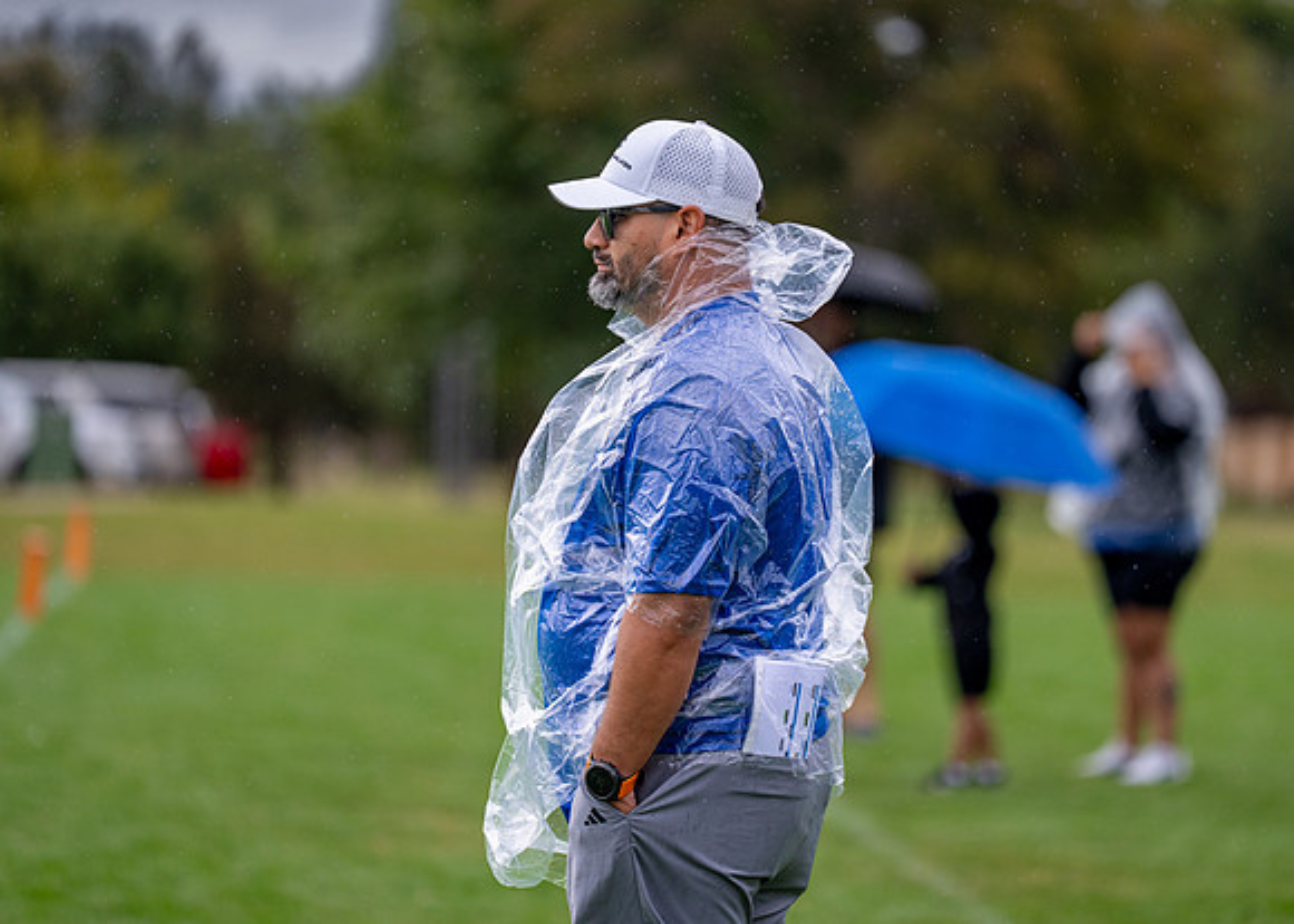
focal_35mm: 208
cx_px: 705
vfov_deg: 6.9
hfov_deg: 9.7
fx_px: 7653
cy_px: 426
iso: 400
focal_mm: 178
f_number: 2.8
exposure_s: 1/1600
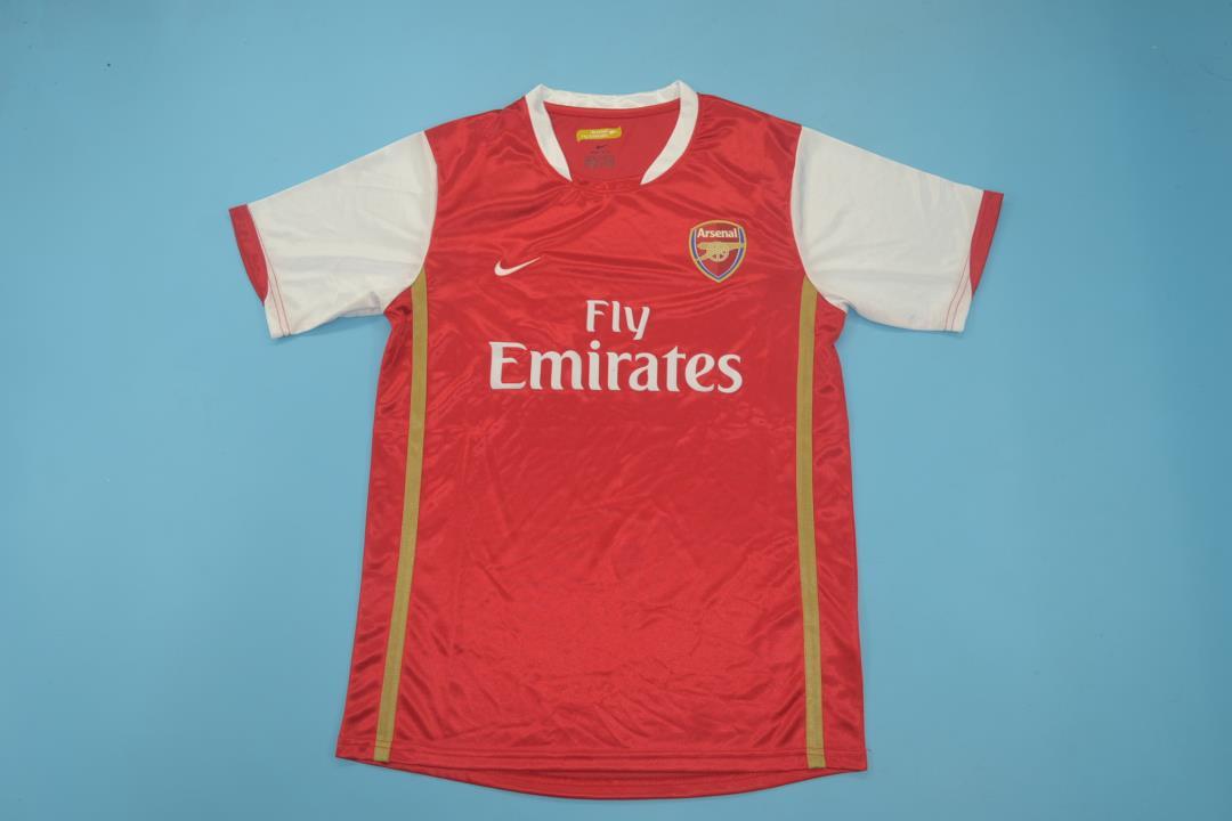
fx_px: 1027
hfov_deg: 61.9
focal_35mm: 30
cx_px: 616
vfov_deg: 43.6
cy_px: 410
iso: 200
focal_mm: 20
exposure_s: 1/60
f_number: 6.3
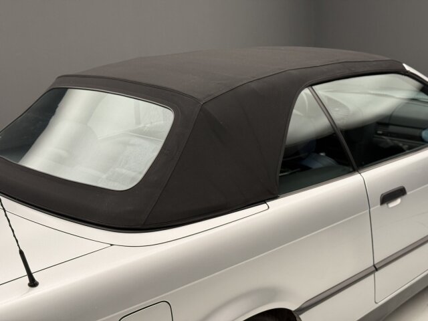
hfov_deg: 39.7
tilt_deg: -16.4
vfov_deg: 30.3
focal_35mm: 48
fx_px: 593
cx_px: 214
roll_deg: +3.7
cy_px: 160
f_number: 1.78
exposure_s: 1/99
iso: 160
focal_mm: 6.76
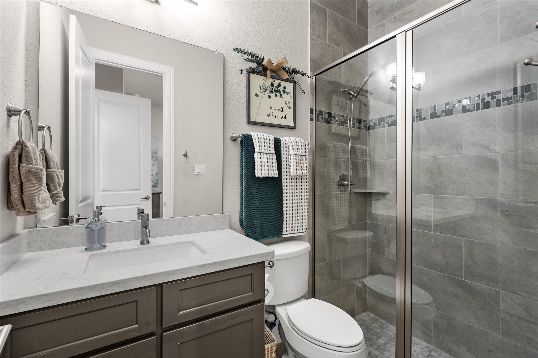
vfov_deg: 73.7
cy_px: 179
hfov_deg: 96.7
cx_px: 269
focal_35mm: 16
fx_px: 239
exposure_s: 1.3
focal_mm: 16
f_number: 9
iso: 200
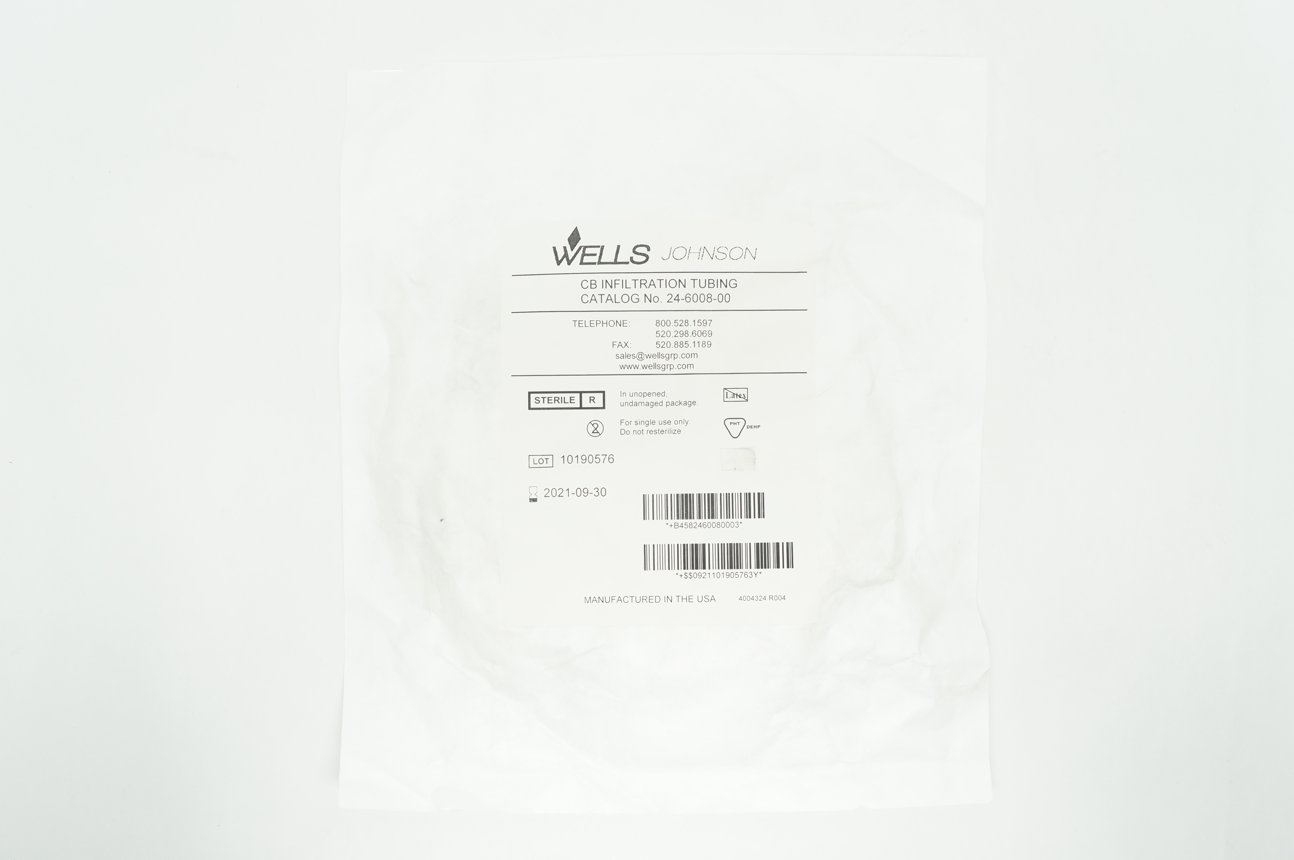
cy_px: 430
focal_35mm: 30
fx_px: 1077
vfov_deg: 43.5
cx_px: 647
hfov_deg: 62.0
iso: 400
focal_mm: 20
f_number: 5.6
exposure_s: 1/60
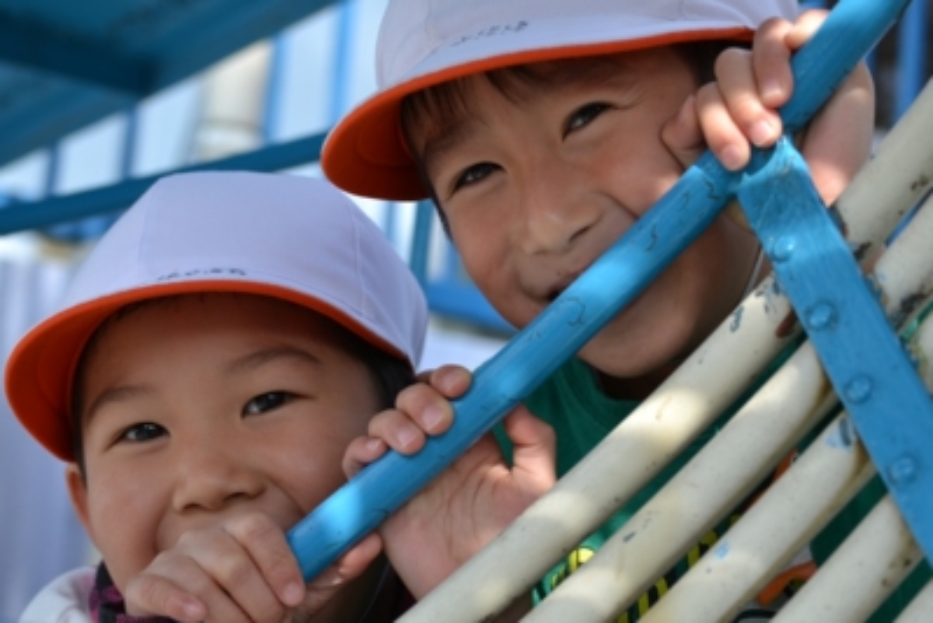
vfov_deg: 16.6
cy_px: 312
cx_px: 466
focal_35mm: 82
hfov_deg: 24.6
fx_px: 2139
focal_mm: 55
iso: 110
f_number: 5.6
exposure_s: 1/125
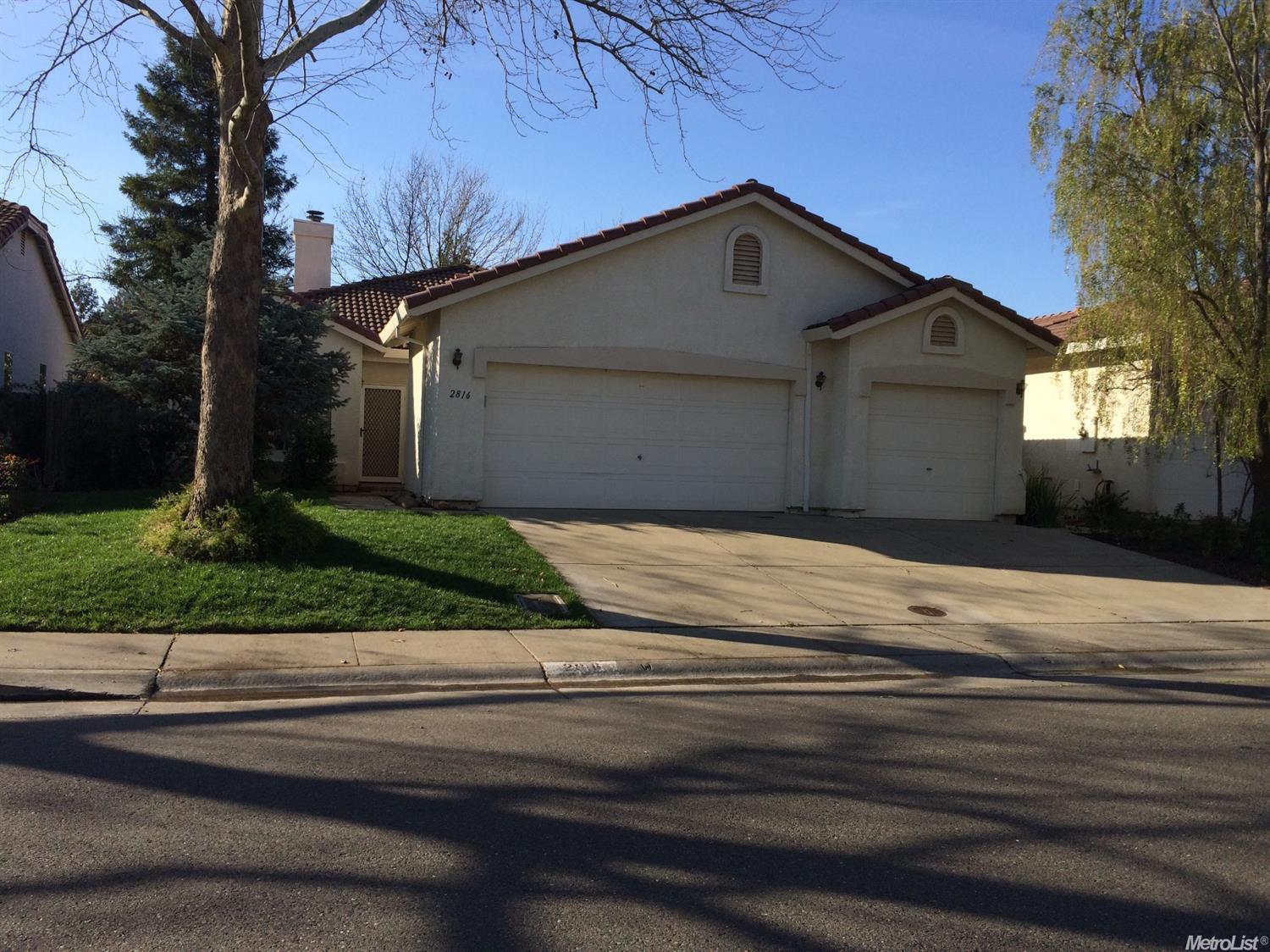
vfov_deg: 48.2
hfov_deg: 61.7
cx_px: 635
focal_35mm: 29
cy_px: 476
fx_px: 1064
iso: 32
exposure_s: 1/1709
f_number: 2.2
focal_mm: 4.15
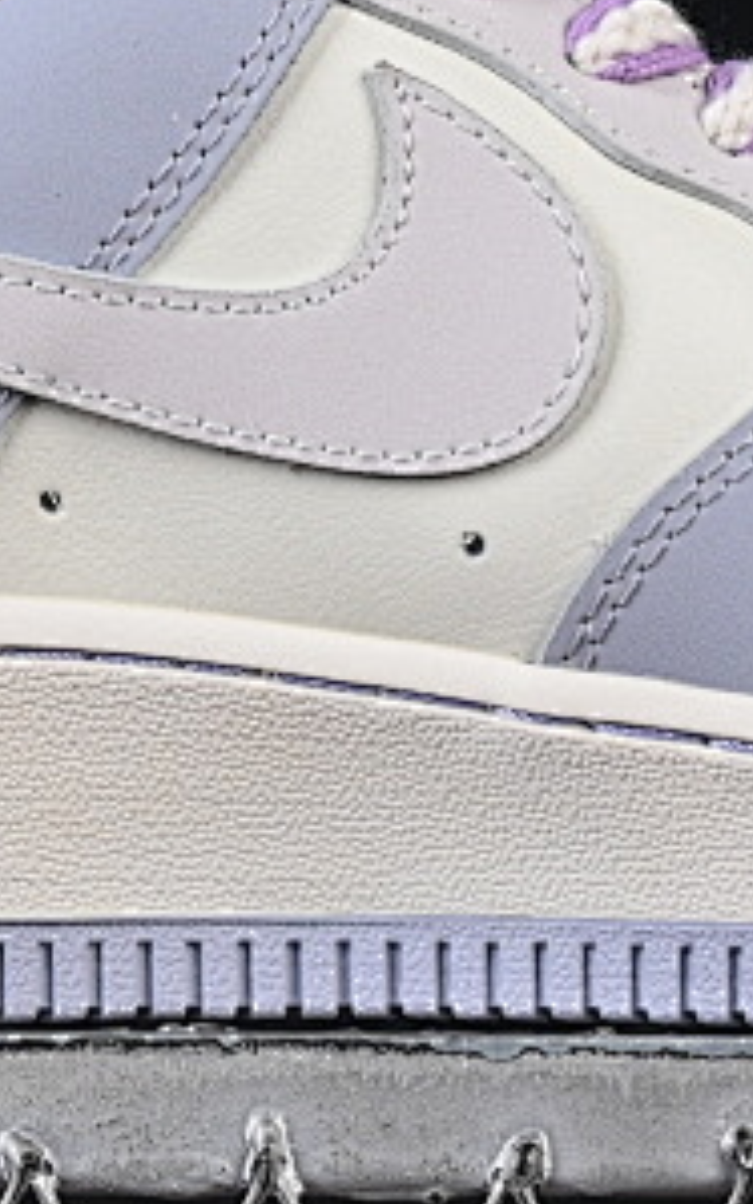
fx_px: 9058
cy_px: 129
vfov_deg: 7.6
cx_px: 528
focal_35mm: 276
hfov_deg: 4.8
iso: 160
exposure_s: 1/80
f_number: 8
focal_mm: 50
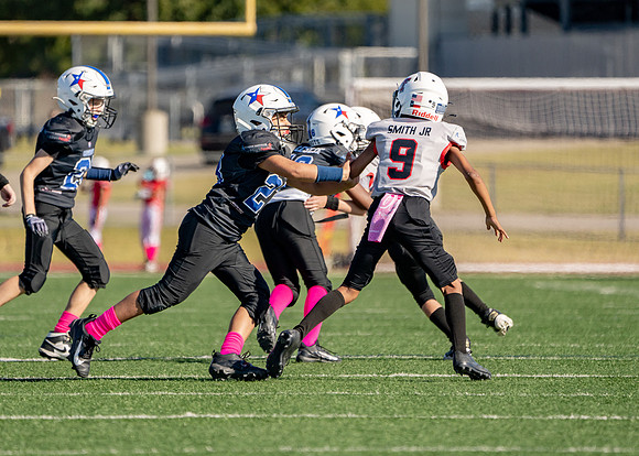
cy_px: 187
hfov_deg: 3.9
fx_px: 9347
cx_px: 284
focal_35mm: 515
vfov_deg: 2.8
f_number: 5.6
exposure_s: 1/2000
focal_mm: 400
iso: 320
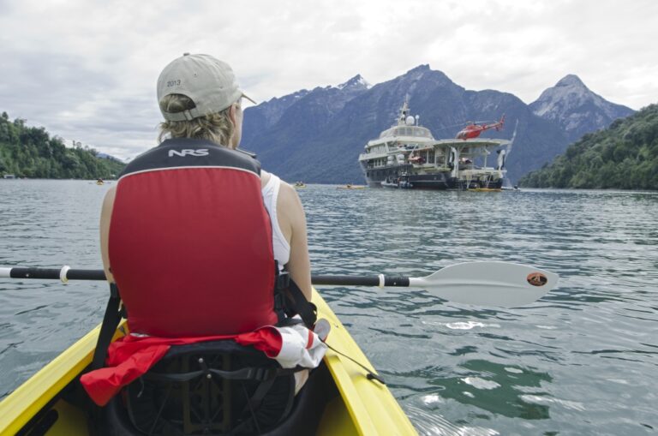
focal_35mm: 21
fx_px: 383
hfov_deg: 81.3
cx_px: 329
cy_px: 218
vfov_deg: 59.3
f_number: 5.6
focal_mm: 14
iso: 100
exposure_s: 1/200
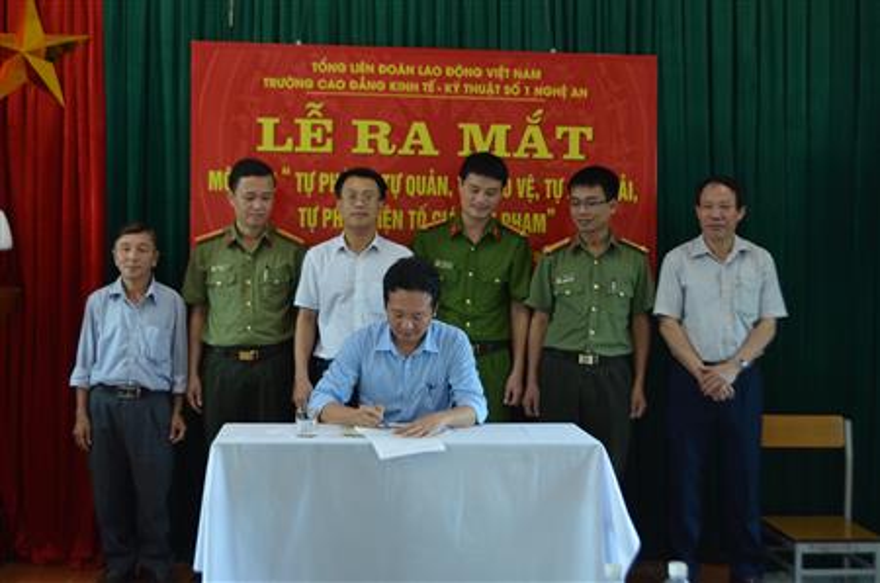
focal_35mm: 48
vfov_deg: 27.9
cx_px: 440
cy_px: 292
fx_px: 1171
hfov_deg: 41.2
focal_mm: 32
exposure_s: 1/25
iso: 500
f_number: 4.8
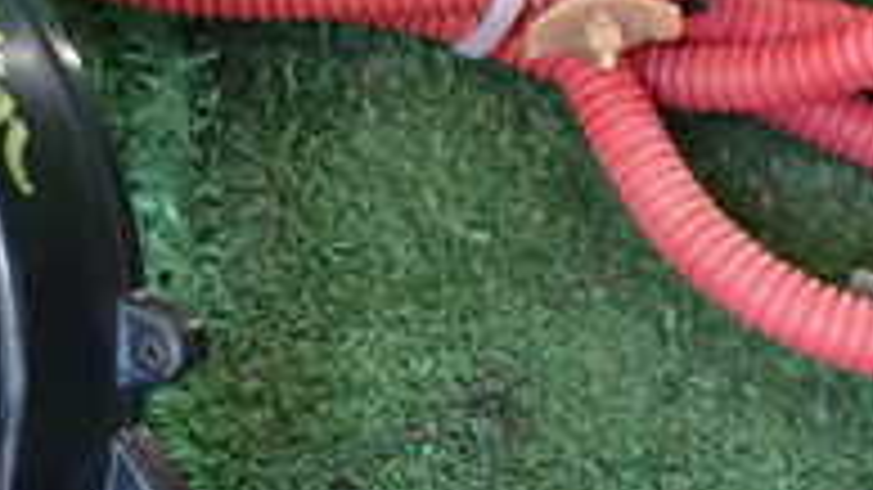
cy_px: 243
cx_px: 171
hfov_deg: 20.9
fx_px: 2337
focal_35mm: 101
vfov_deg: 12.0
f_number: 2.3
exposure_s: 1/125
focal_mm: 5.4
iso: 800
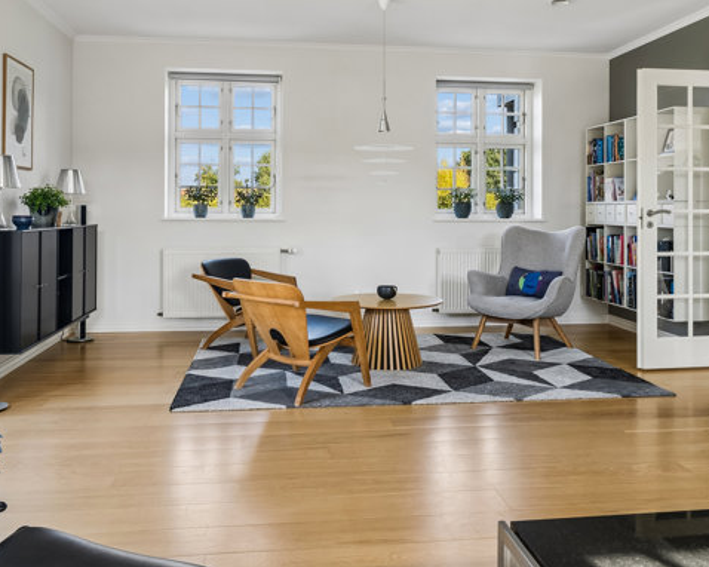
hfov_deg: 54.2
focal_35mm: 33
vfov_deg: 43.9
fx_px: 692
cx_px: 387
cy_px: 192
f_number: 8
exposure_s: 1/8
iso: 200
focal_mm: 14
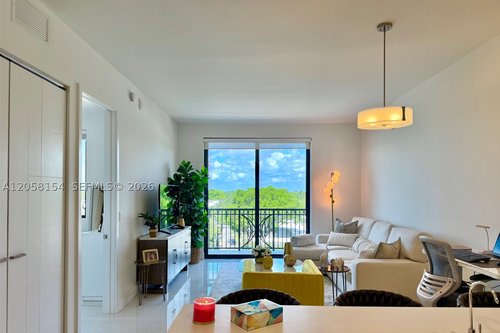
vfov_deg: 51.2
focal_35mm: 25
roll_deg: +0.0
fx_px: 347
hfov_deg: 71.5
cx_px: 250
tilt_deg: +0.2
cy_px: 186
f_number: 1.78
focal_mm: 6.76
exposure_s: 1/170
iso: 80
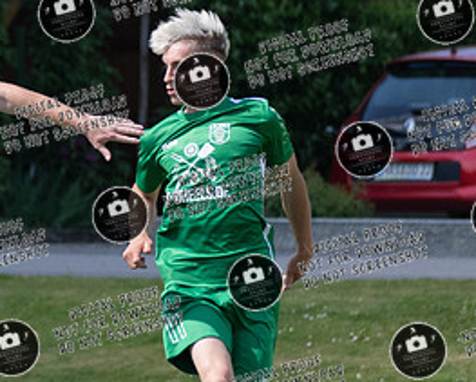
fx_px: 12538
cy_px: 194
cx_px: -36
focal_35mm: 889
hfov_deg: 2.2
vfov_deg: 1.7
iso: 800
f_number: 5.6
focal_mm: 230
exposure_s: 1/1600
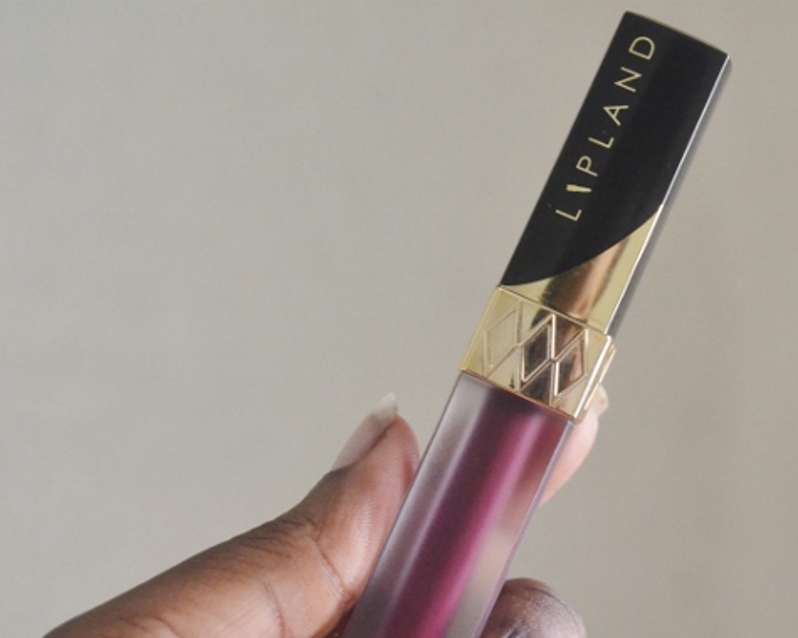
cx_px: 556
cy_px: 427
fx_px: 2126
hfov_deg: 21.2
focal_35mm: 90
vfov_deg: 17.0
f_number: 4.8
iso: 2200
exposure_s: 1/60
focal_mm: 38
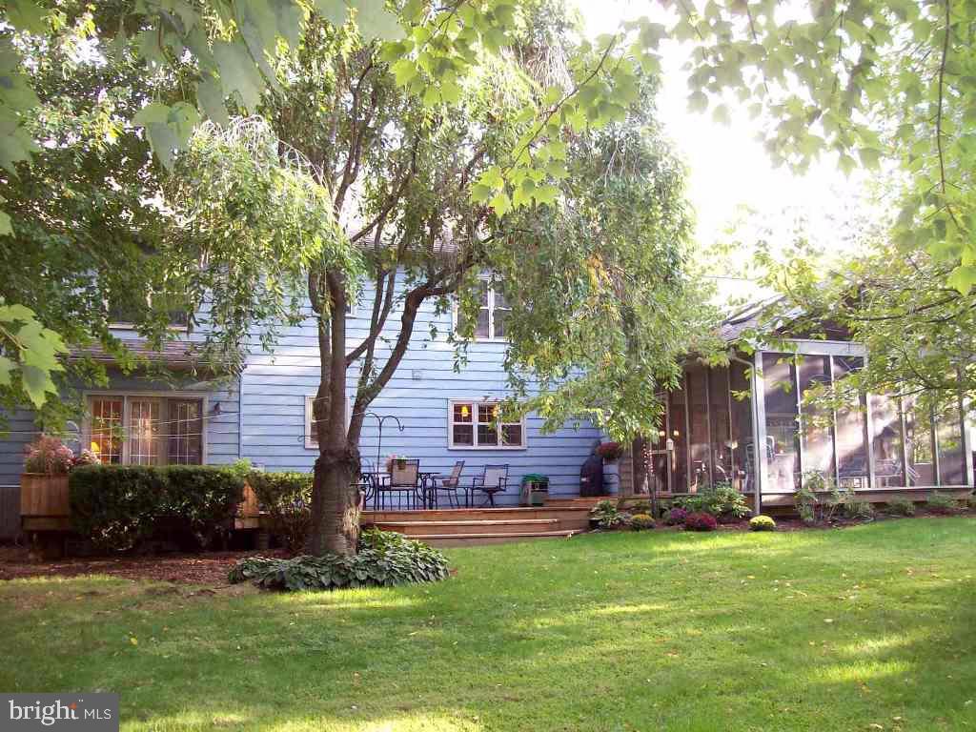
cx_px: 488
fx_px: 1015
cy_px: 366
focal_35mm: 36
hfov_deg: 51.4
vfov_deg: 39.7
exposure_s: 1/64
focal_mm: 6
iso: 140
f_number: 2.7
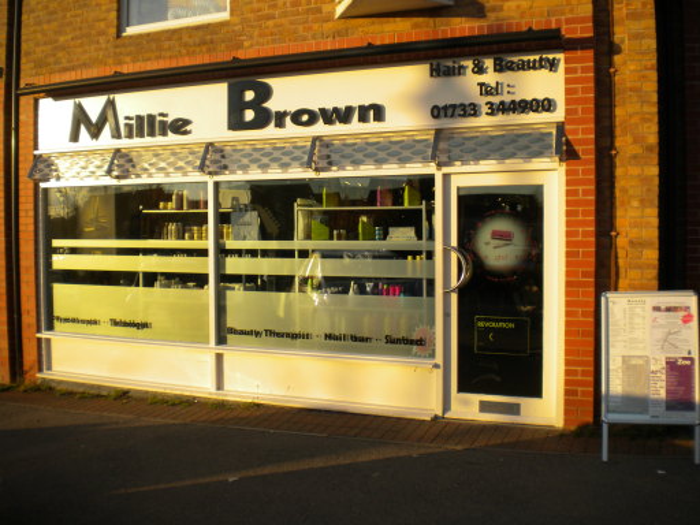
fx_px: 708
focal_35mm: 35
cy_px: 262
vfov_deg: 40.7
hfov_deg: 52.6
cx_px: 350
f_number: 4.6
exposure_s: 1/385
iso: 80
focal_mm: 6.3
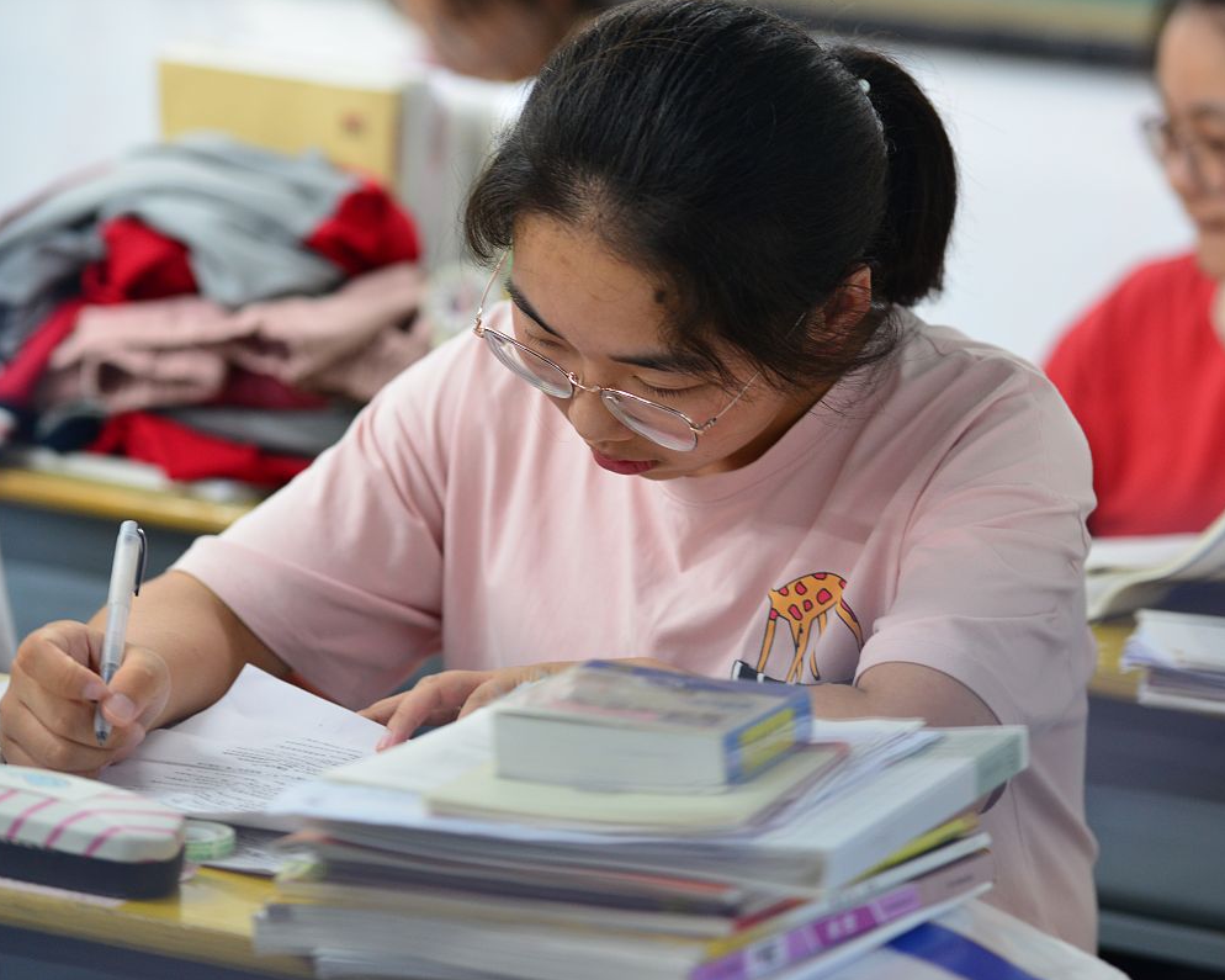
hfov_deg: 14.2
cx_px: 668
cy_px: 489
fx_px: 4930
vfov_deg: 11.3
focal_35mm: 136
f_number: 3.2
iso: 1250
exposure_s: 1/40
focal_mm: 120
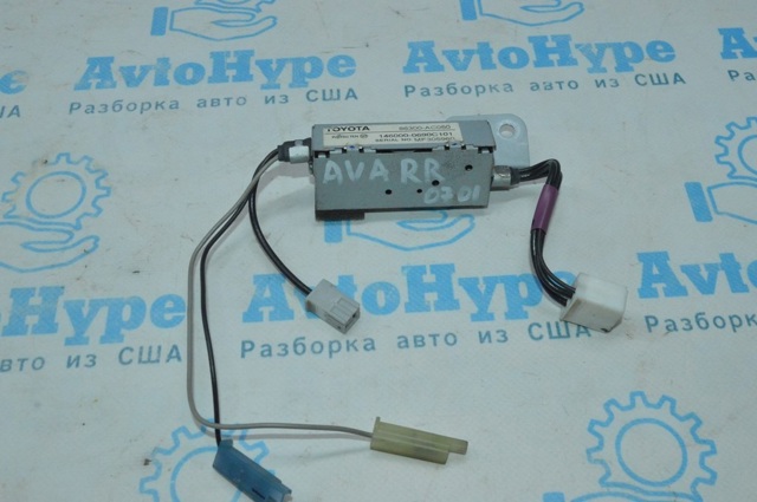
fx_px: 851
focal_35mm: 40
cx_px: 378
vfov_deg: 32.9
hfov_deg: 48.0
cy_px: 251
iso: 4500
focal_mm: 27
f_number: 16
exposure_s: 1/200
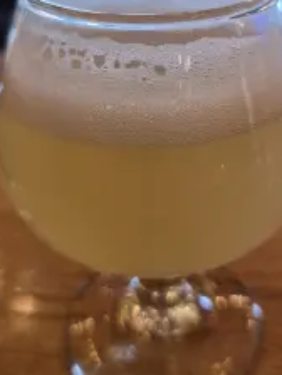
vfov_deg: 45.2
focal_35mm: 41
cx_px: 151
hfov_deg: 35.1
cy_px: 129
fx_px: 445
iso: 800
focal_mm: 5.4
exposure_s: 1/120
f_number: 1.8
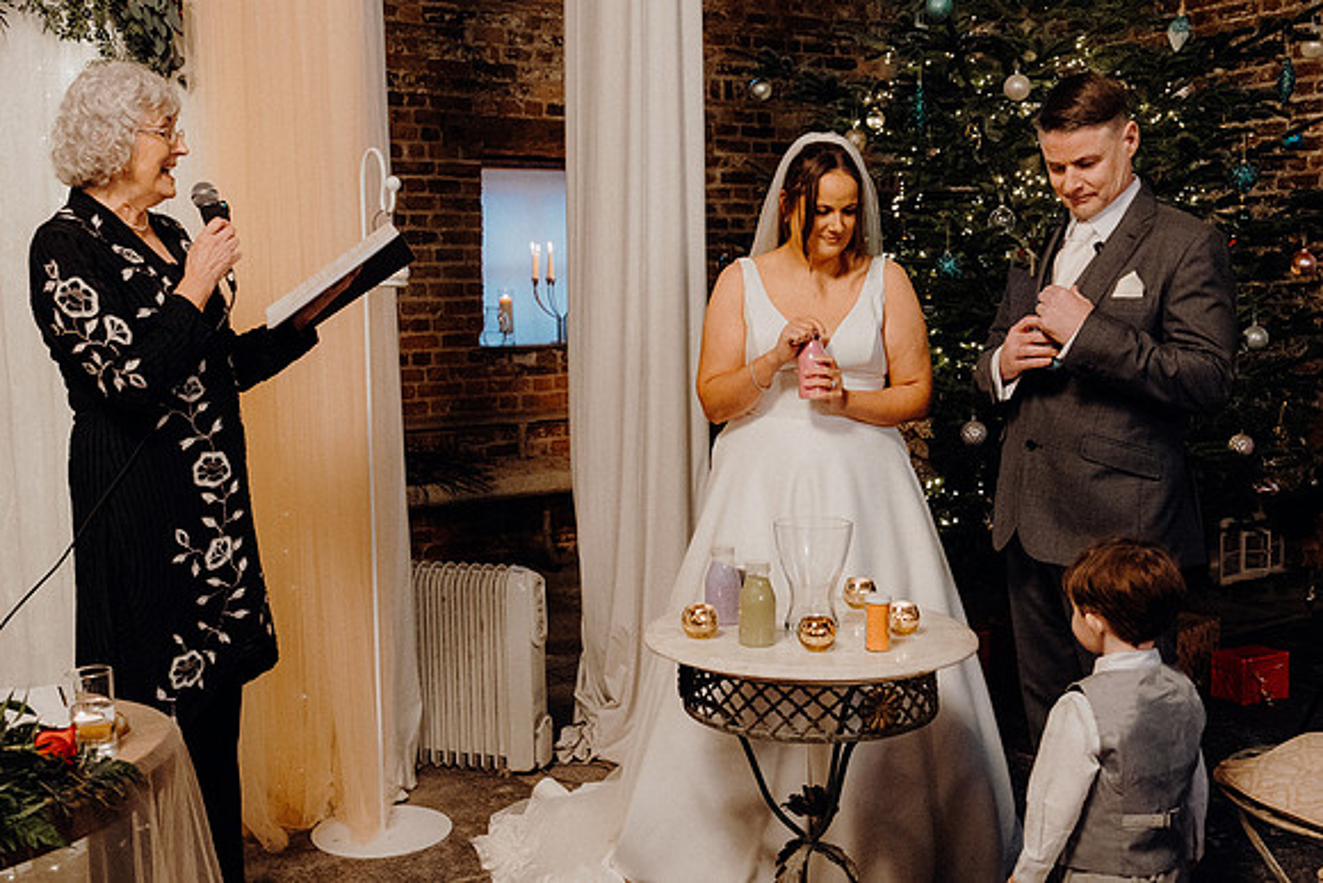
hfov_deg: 51.9
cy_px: 442
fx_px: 1360
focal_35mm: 37
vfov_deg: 36.0
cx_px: 662
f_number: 3.5
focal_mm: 25
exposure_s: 1/160
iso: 4000
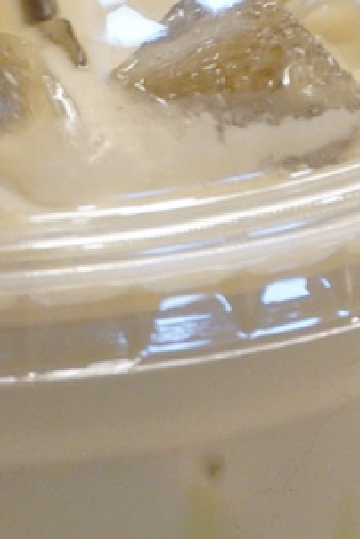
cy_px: 758
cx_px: -130
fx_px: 12728
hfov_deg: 1.6
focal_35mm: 849
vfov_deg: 2.4
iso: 640
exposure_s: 1/50
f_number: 5.6
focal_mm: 79
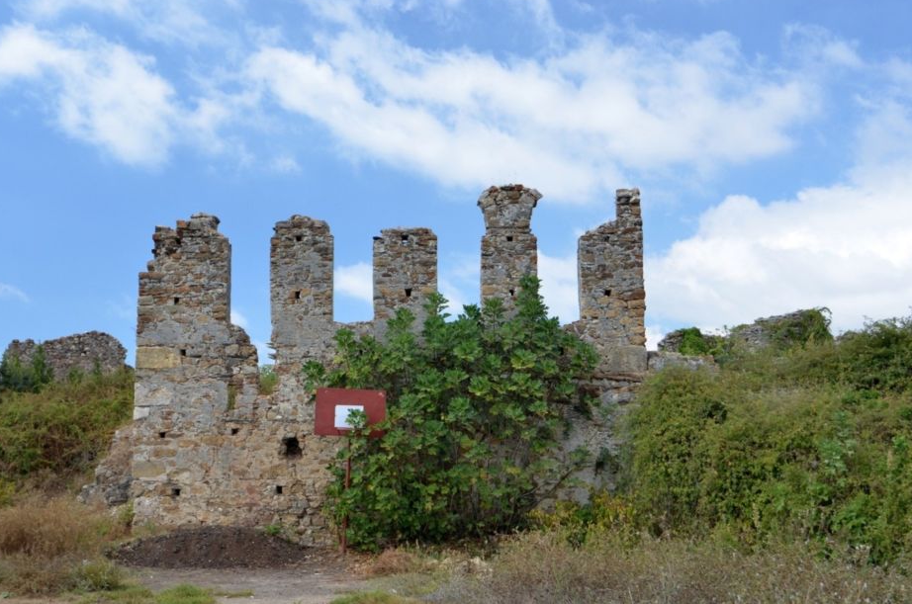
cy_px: 324
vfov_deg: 33.3
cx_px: 429
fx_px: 1011
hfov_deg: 48.5
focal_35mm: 40
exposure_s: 1/200
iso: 200
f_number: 7.1
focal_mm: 24
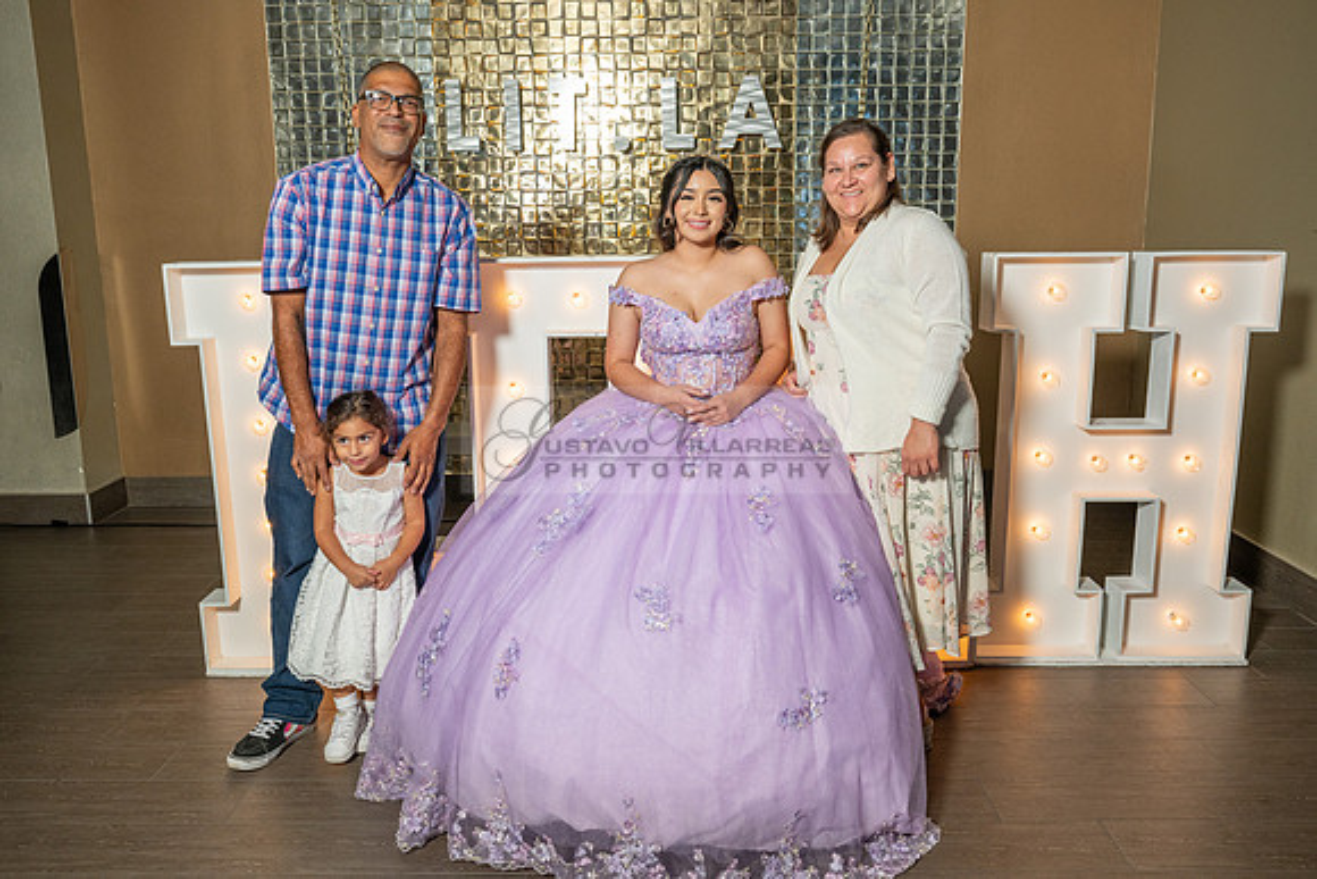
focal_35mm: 30
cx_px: 658
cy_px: 440
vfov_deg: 43.0
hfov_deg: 61.1
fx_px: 1116
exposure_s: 1/125
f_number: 5.6
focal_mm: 30.5
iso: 640
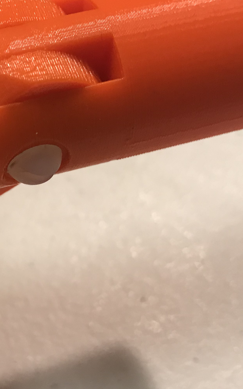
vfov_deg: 34.0
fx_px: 635
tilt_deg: -50.4
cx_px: 4
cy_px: 169
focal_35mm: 60
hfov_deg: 21.0
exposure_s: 1/30
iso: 40
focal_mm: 3.99
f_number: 1.8
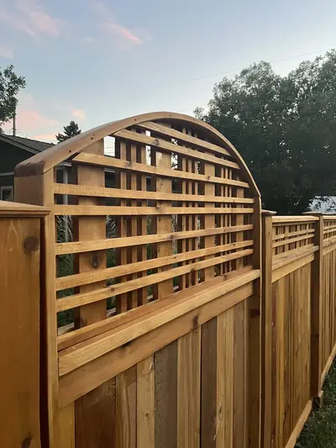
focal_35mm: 26
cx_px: 168
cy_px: 224
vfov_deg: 67.3
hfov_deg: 53.1
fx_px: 336
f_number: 1.6
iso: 200
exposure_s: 1/60
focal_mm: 5.1
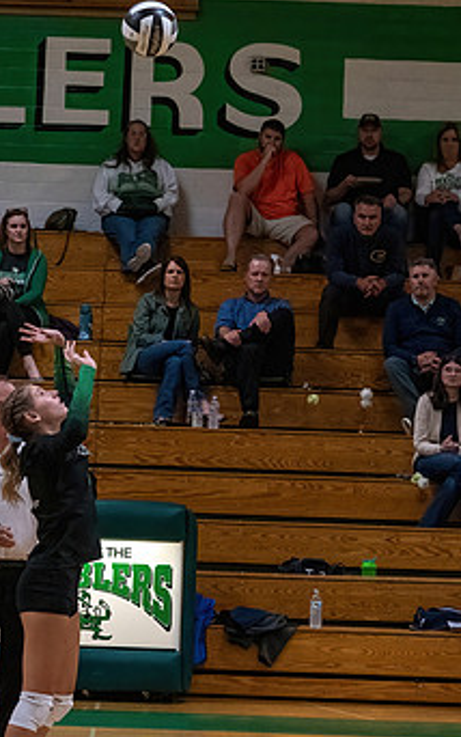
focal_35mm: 183
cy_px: 330
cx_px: 135
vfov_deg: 11.4
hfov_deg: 7.2
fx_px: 3676
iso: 8000
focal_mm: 85
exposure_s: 1/800
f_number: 5
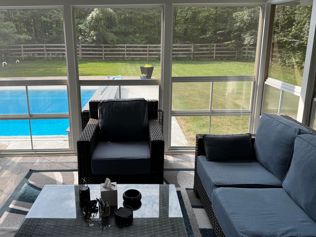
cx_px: 131
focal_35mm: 30
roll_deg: +0.6
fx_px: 274
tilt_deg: -14.0
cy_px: 106
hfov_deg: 59.6
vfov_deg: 46.7
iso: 80
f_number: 1.78
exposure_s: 1/728
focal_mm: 6.76
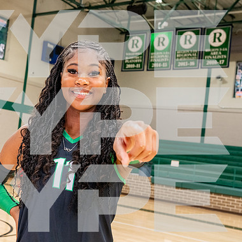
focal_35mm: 63
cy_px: 116
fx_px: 498
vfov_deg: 27.3
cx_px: 65
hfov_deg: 27.0
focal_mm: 44
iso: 2500
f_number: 7.1
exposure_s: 1/80
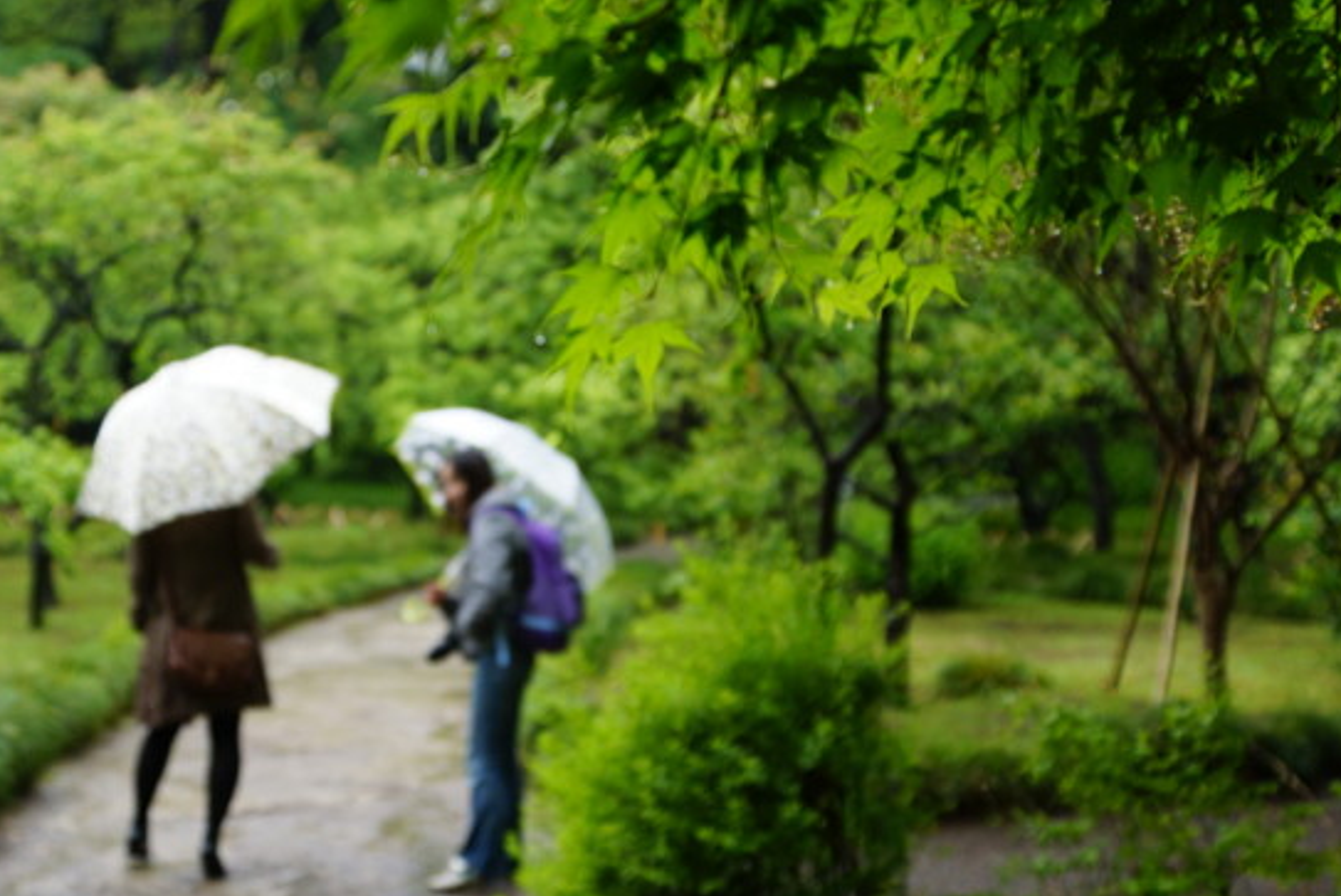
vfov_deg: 20.2
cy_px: 397
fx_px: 2522
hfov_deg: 29.7
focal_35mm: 68
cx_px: 561
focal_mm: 35
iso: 500
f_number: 2.8
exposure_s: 1/640
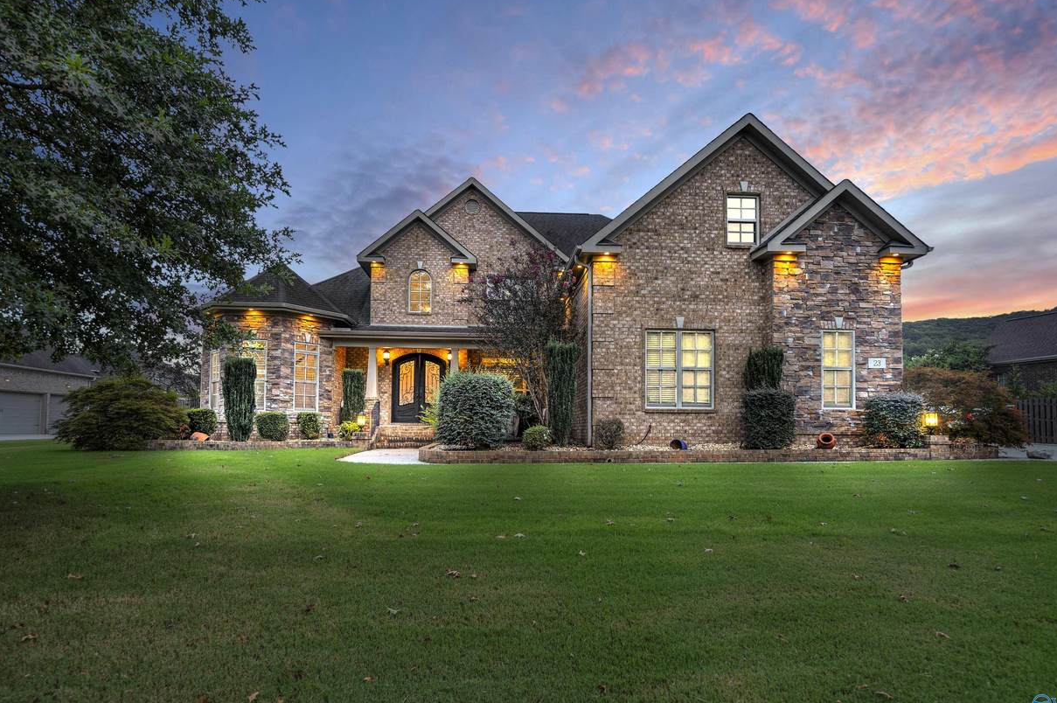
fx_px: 544
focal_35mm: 19
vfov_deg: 65.8
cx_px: 544
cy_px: 348
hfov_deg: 88.4
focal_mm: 17.5
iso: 200
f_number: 4
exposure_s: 1/30
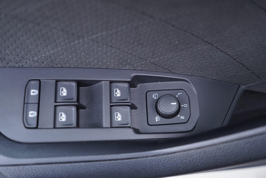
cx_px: 133
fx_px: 266
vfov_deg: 36.9
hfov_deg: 53.1
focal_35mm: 36
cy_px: 89
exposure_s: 1/40
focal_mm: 24
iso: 400
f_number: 2.8
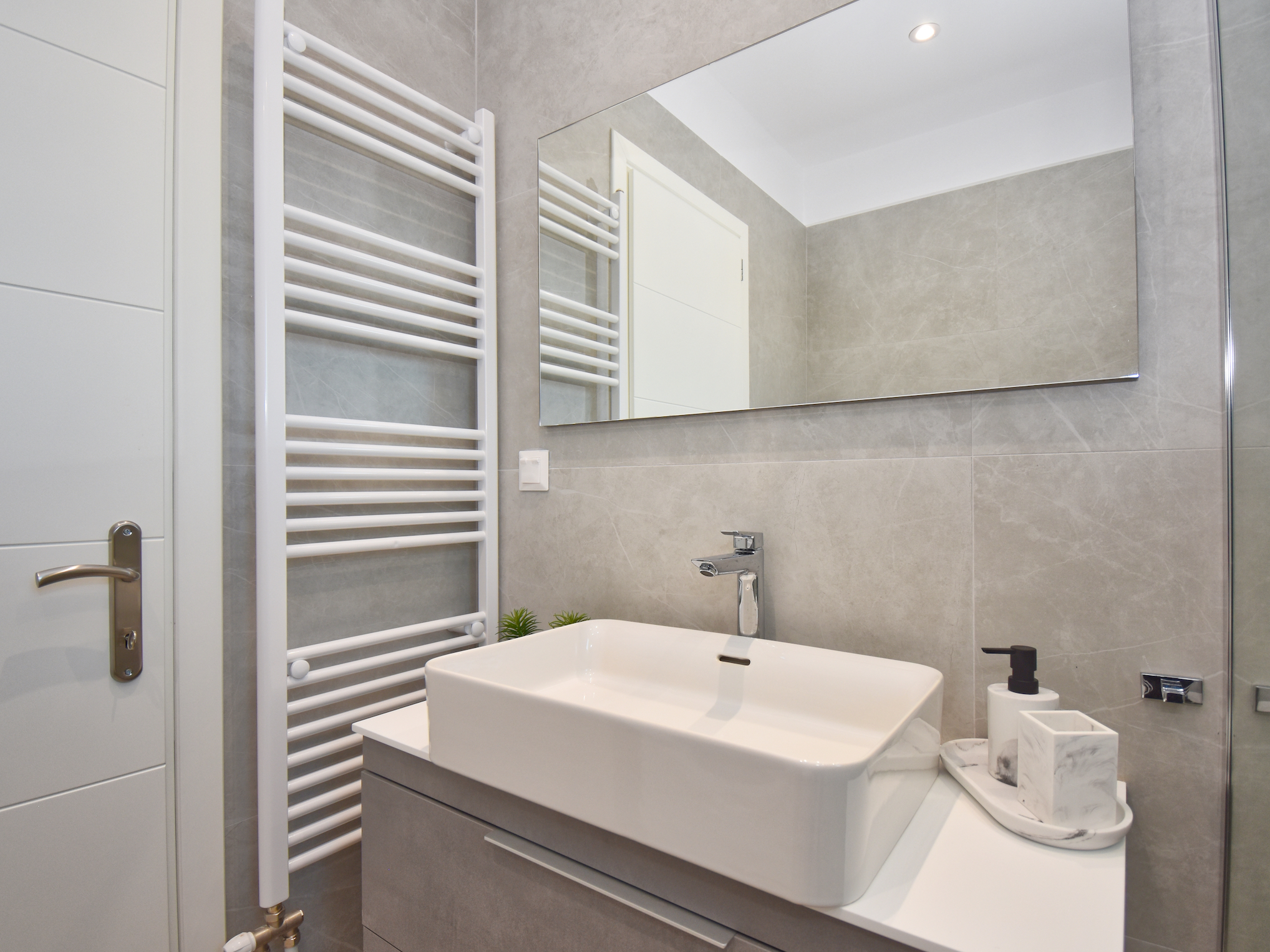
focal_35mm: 17
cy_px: 484
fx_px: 624
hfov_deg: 91.0
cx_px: 644
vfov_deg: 74.7
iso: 250
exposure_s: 1/60
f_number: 4.5
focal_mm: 10
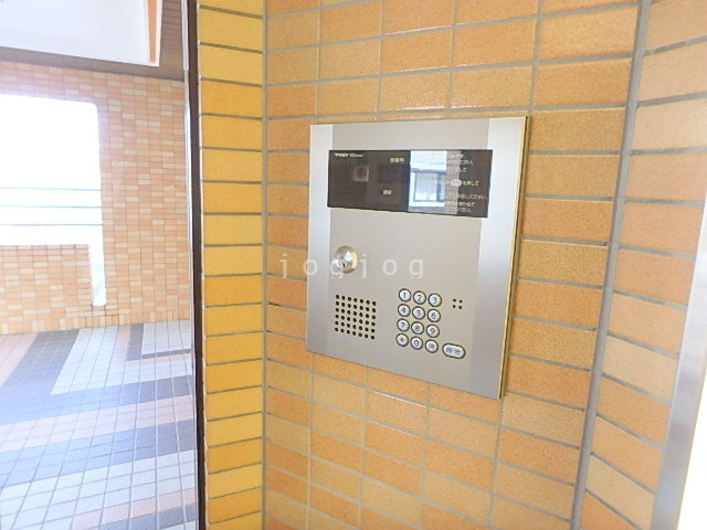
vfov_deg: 63.4
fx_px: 429
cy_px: 265
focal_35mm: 21
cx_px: 354
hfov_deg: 79.0
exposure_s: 1/30
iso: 250
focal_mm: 3.7
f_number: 3.5
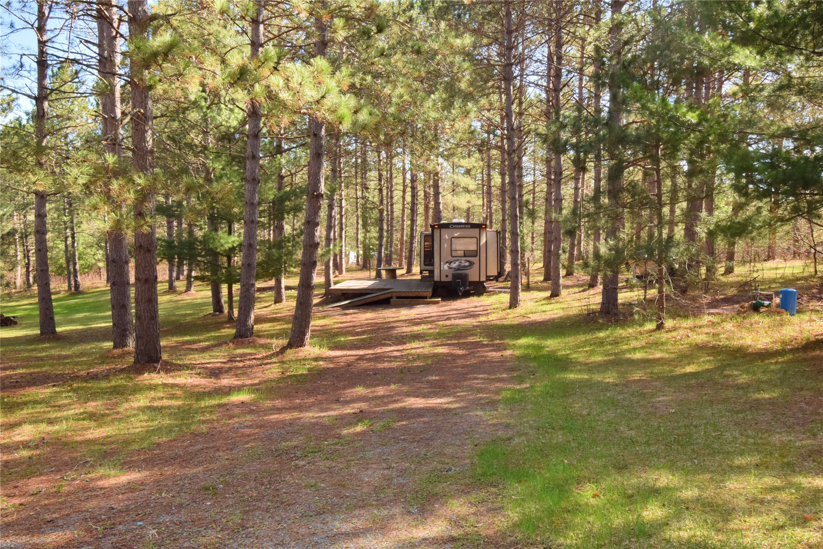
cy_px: 274
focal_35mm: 30
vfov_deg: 43.6
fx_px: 686
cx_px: 412
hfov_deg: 61.9
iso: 320
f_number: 16
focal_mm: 20
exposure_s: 1/60
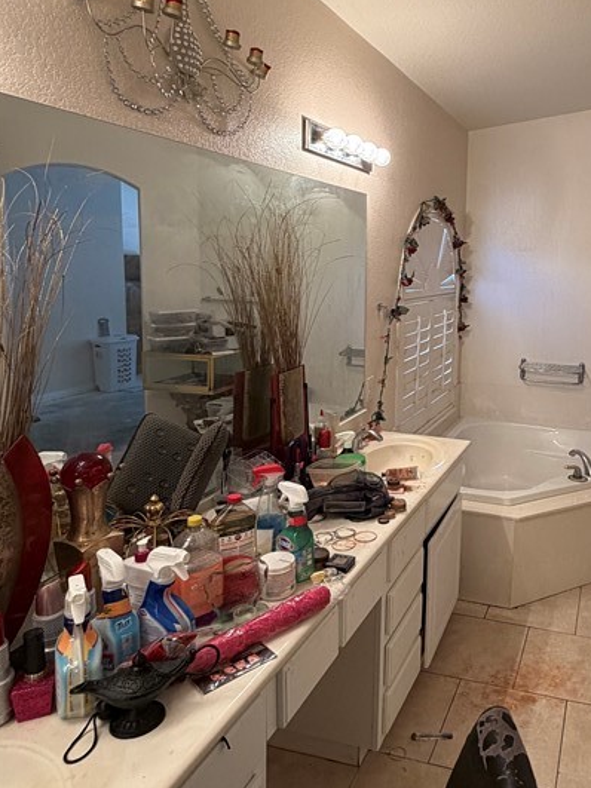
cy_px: 340
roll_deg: -2.9
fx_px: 615
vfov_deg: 65.0
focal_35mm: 27
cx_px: 490
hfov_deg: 47.9
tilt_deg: -6.8
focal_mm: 2.22
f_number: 2.2
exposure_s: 1/60
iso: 160
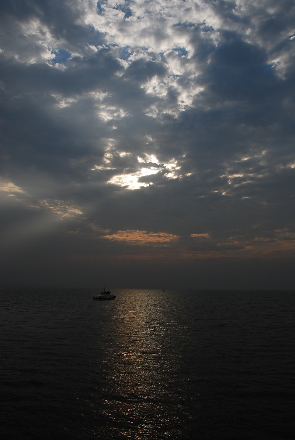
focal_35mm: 30
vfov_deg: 61.9
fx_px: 368
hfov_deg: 43.7
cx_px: 148
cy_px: 220
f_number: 7.1
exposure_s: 1/400
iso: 100
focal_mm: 20
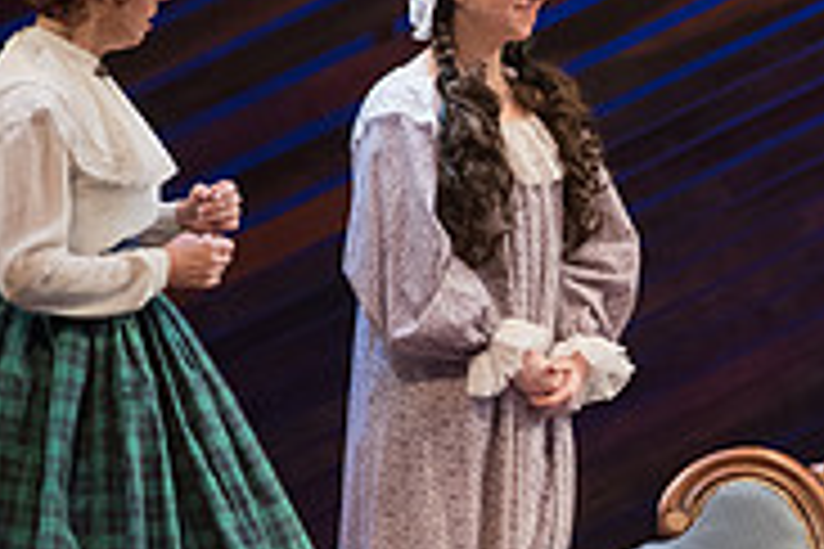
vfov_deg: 2.4
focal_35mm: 569
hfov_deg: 3.6
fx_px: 13023
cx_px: 941
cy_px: 398
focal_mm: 180
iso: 5000
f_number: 3.5
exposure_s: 1/400
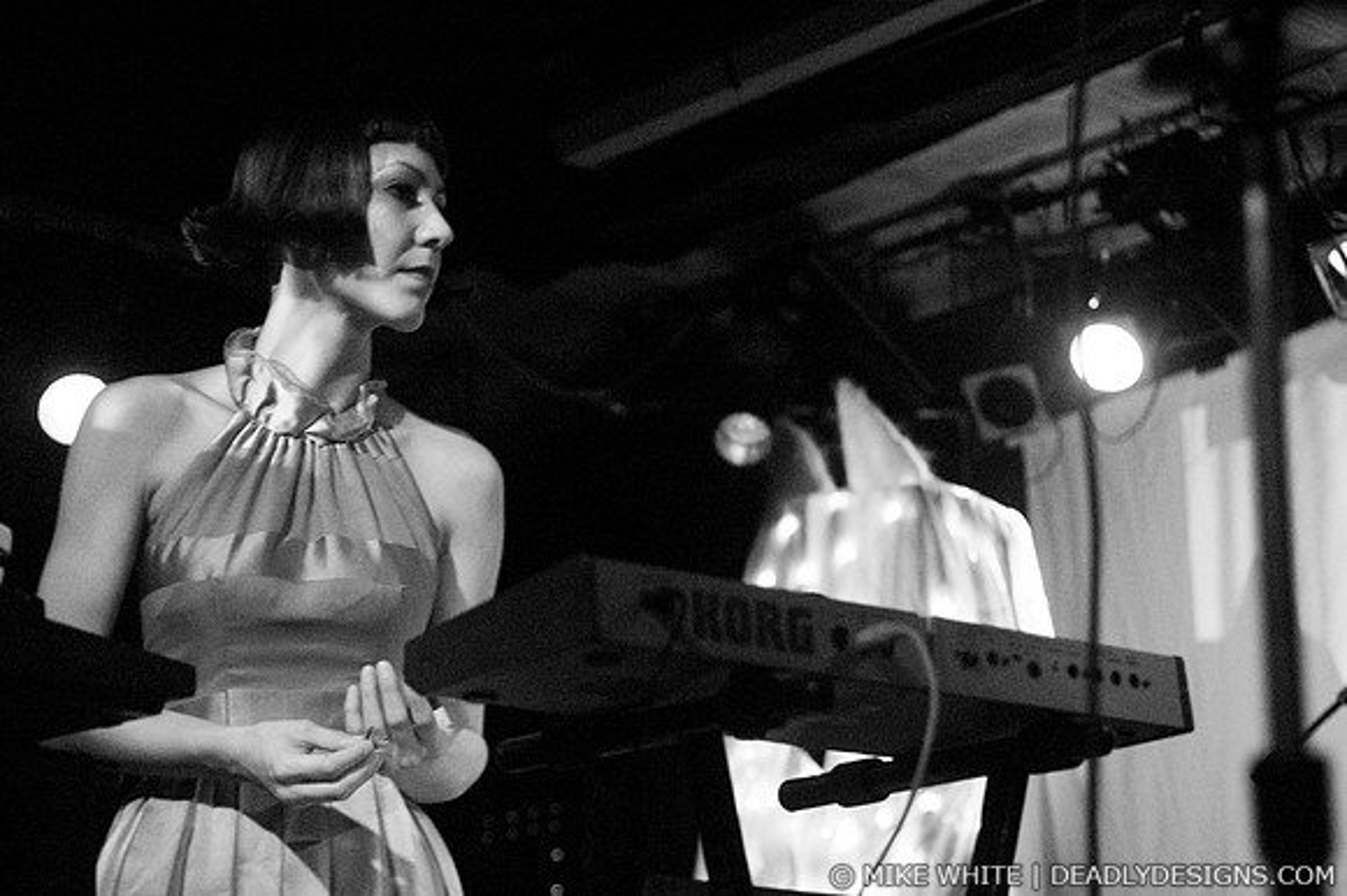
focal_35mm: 72
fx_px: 2692
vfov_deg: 18.9
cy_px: 448
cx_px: 674
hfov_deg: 28.1
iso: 1600
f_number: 2.8
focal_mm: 48
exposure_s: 1/50
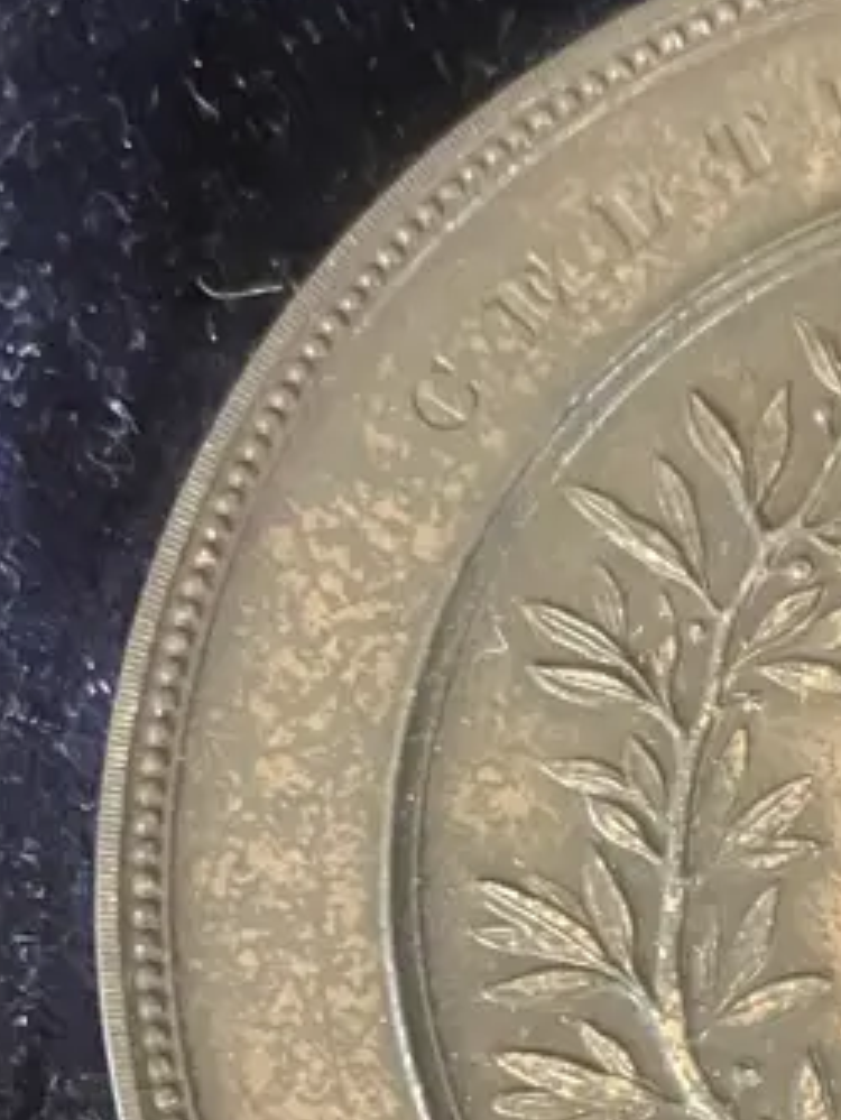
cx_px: 1130
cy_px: 999
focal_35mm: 86
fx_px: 2784
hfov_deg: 16.2
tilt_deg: -80.3
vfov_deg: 22.2
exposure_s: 1/25
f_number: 1.8
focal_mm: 3.99
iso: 500
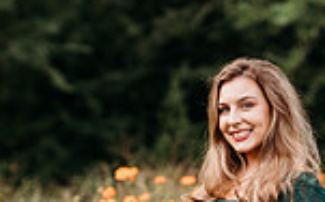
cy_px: 282
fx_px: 2283
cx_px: 241
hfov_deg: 8.1
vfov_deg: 5.0
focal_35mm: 258
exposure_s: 1/800
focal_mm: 85
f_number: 2.2
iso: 100
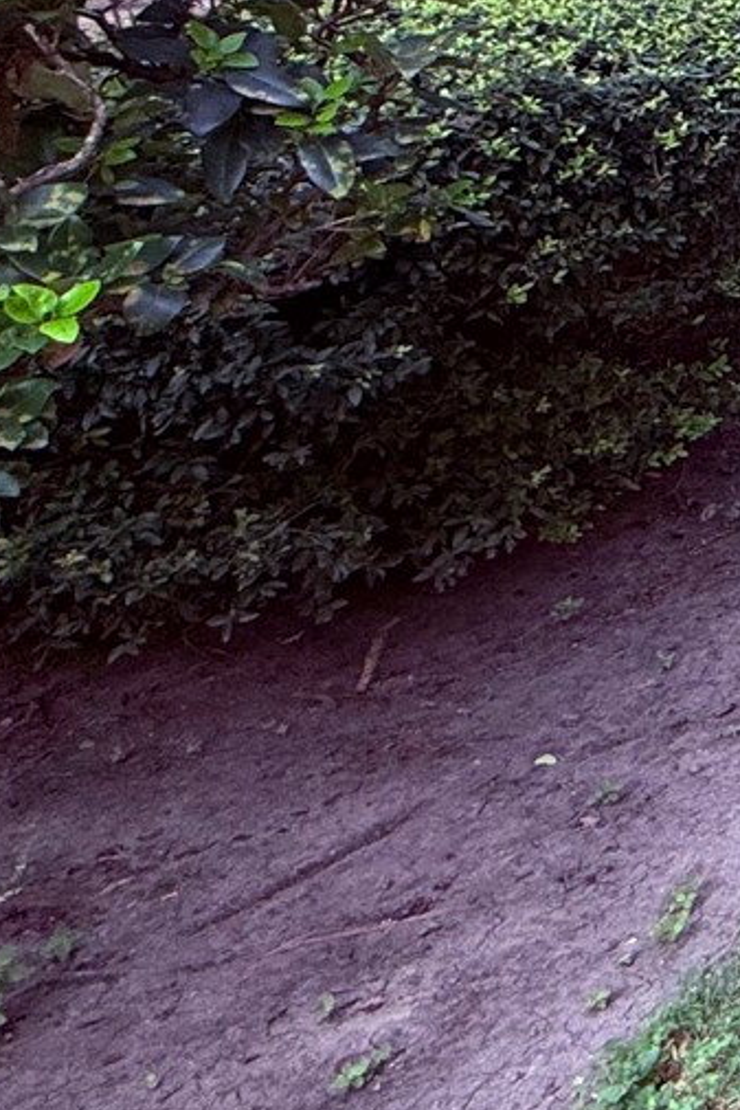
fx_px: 1818
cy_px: -75
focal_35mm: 59
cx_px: 1904
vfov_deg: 30.7
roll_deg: +1.0
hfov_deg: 13.7
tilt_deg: -5.3
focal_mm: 2.22
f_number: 2.2
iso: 64
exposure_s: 1/114
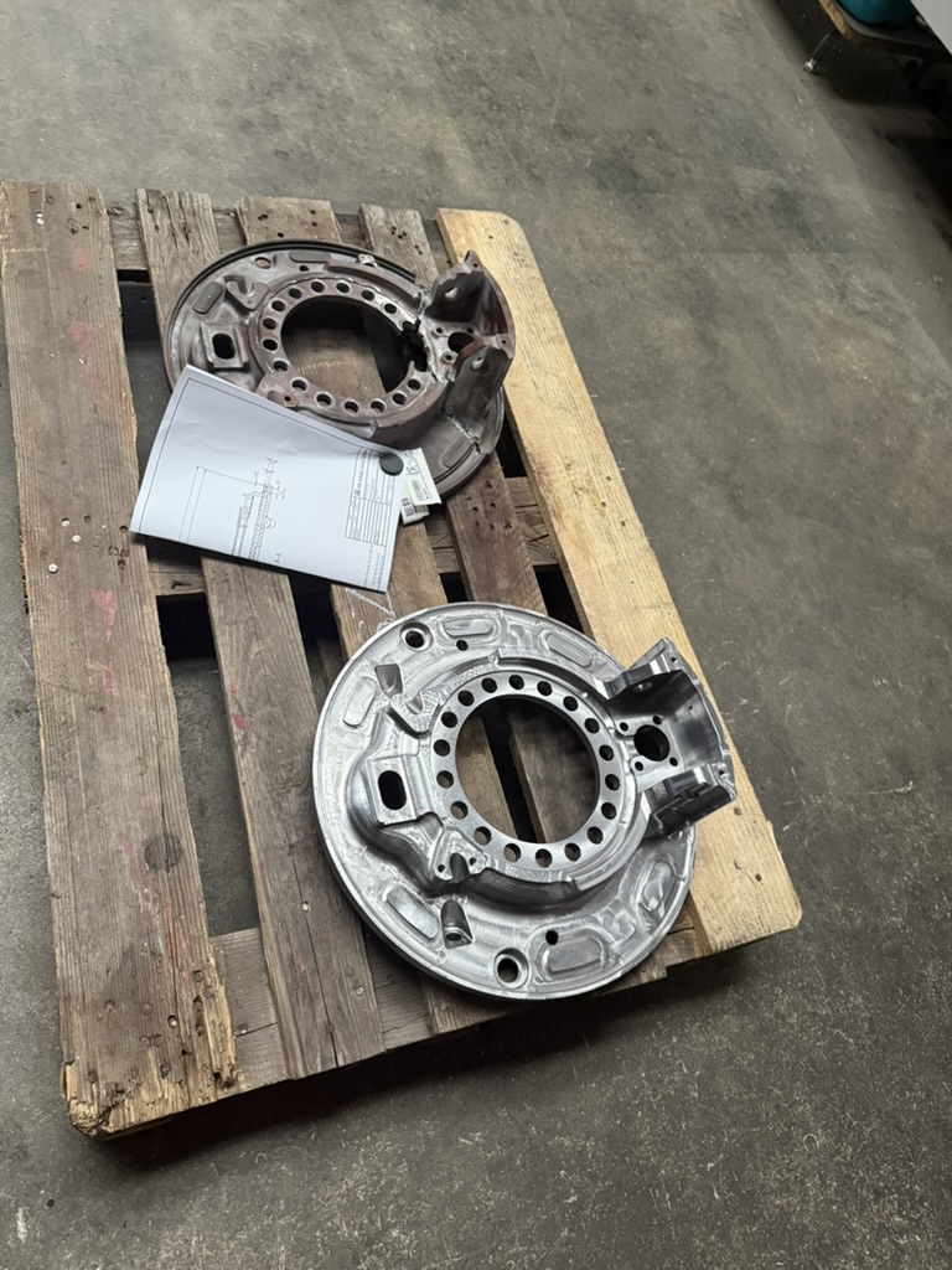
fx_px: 880
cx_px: 476
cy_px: 635
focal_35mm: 24
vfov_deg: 71.6
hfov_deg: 56.8
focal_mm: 6.76
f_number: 1.78
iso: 500
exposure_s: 1/60
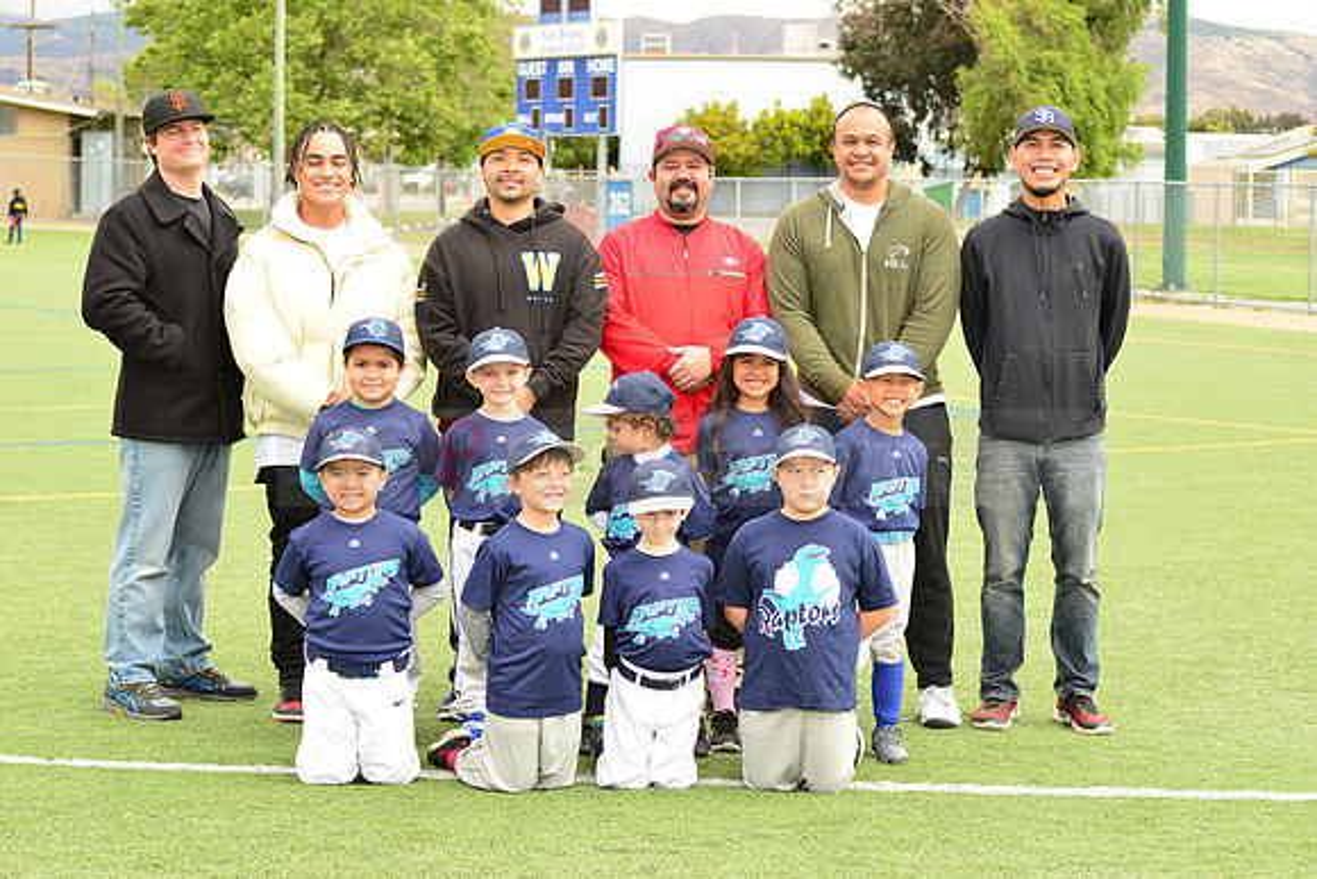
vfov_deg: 17.1
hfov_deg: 25.4
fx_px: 2927
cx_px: 658
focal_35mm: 80
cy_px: 440
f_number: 8
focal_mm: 80
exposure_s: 1/200
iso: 250
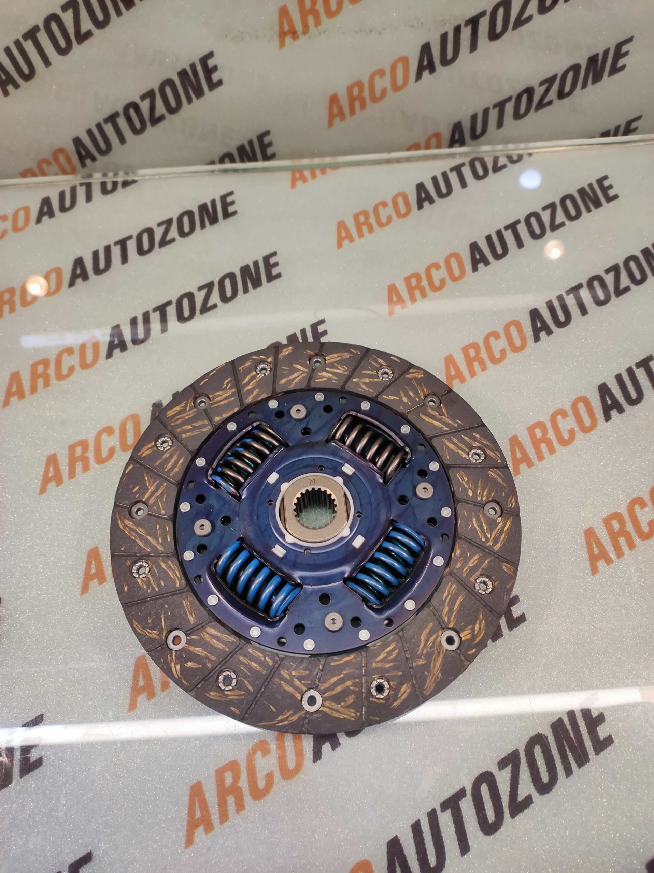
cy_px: 436
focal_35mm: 17
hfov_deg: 74.7
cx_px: 327
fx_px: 429
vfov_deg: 91.1
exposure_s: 1/33
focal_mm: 4.74
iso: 101
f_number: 1.79
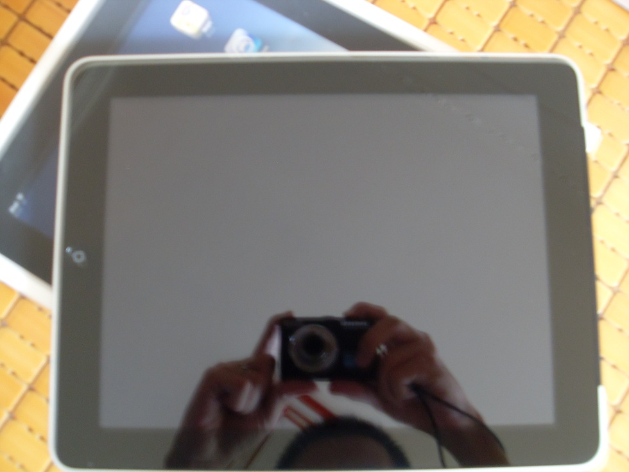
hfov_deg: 52.6
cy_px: 236
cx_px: 314
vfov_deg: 40.7
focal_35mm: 35
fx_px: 636
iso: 200
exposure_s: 1/4
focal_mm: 6.3
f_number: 2.8
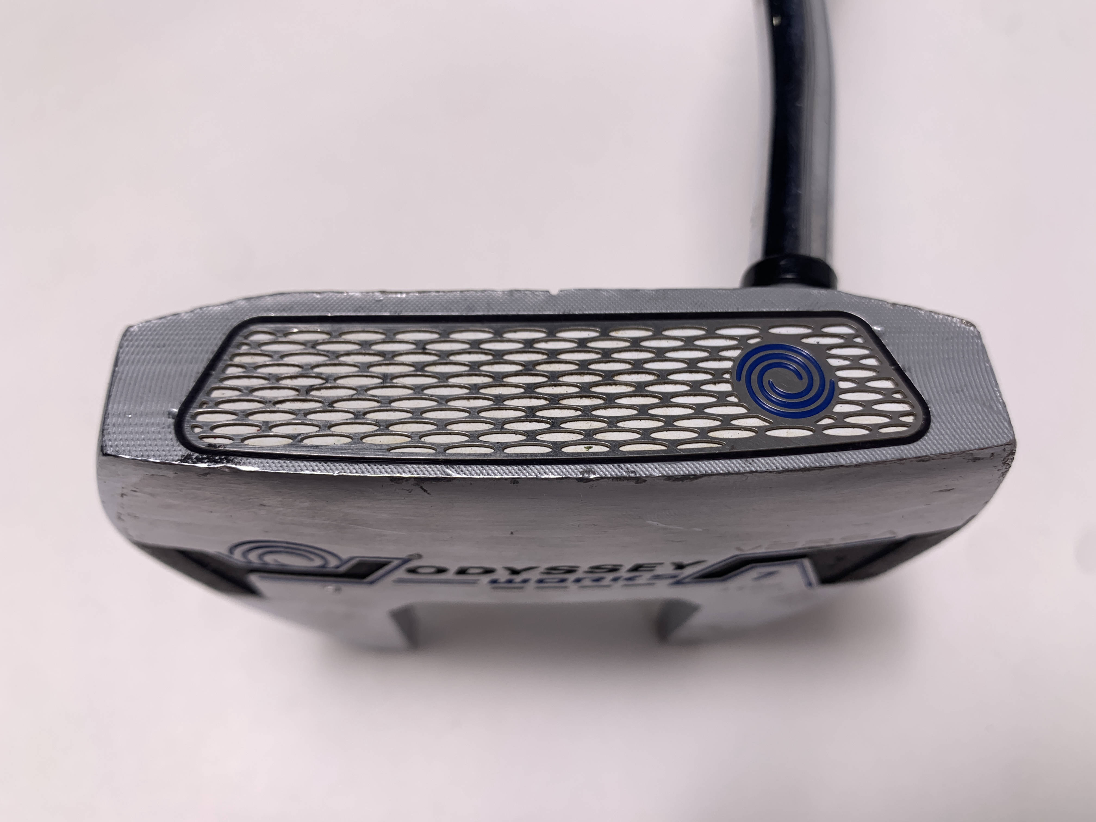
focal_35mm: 26
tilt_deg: -67.7
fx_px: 823
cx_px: 548
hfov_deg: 67.3
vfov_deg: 53.1
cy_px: 411
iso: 25
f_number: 1.8
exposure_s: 1/173
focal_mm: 4.25
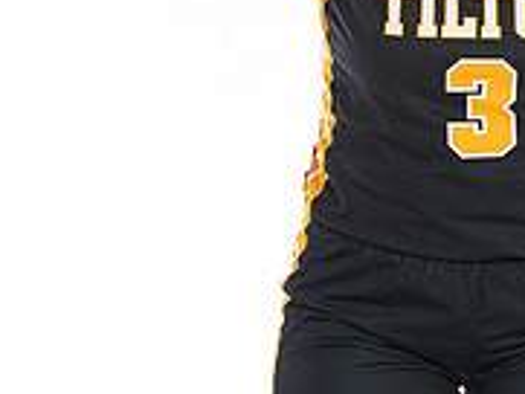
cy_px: -169
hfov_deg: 4.7
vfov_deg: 3.5
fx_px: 6420
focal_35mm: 423
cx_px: 476
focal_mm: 70
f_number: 5
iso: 100
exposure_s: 1/100
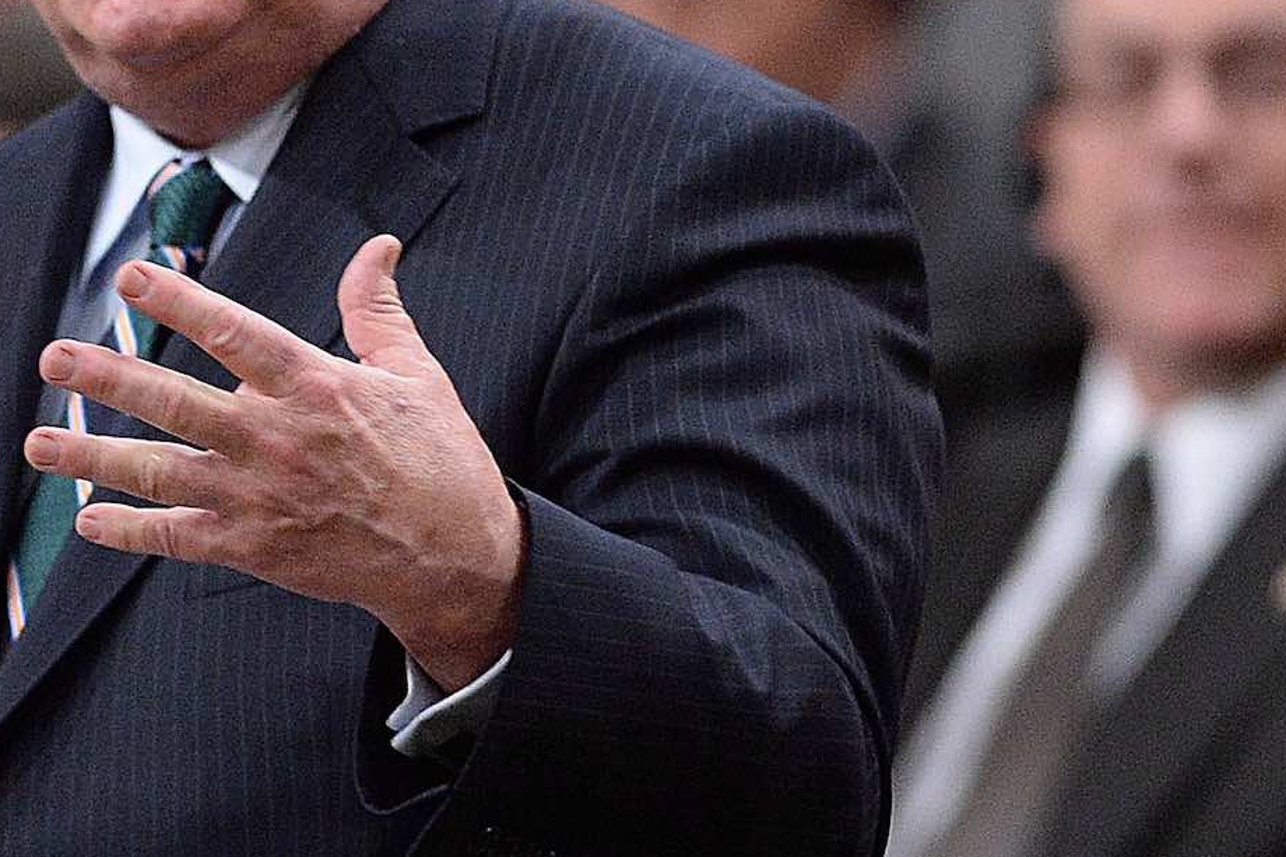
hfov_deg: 3.3
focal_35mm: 626
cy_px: 206
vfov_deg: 2.2
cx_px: 7
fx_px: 22357
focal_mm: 300
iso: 3200
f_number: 2.8
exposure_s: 1/250
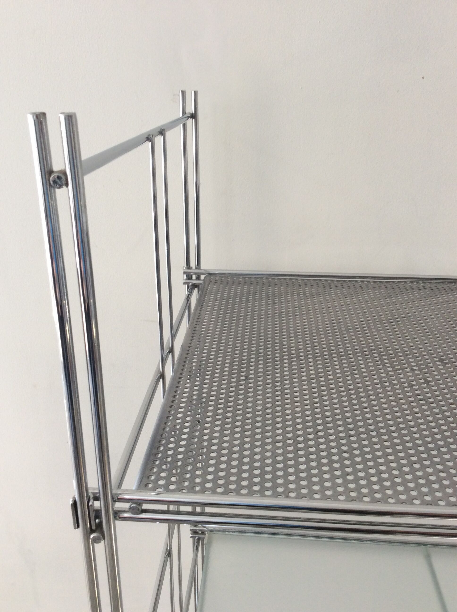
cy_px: 306
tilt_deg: -21.6
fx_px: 565
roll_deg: +0.2
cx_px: 228
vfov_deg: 56.9
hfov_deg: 44.1
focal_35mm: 32
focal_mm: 3.3
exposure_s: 1/33
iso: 32
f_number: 2.4
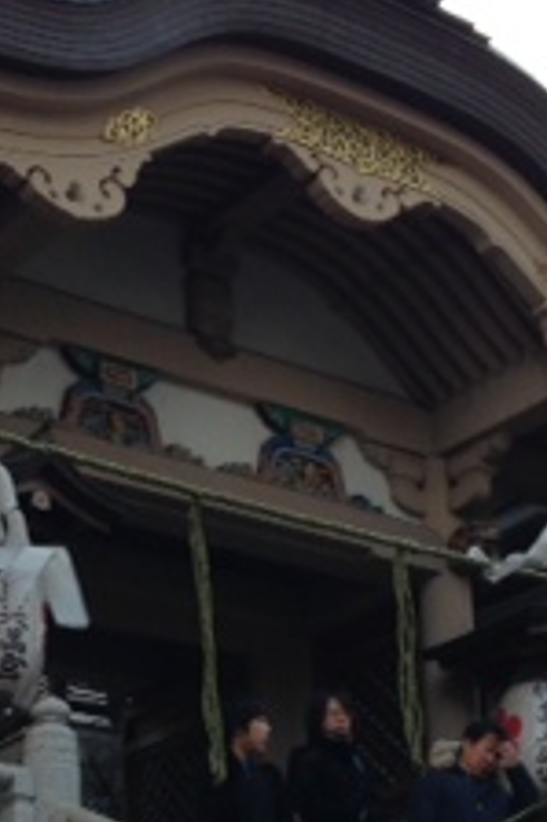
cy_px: 609
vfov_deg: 20.7
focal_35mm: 98
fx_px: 2237
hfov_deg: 13.9
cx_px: 286
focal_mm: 4.13
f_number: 2.4
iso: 50
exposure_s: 1/40
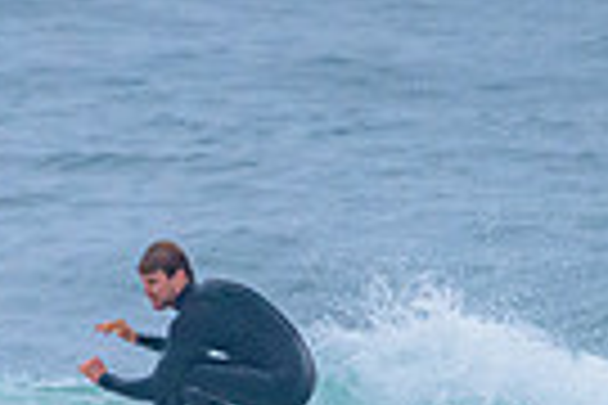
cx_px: 126
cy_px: 491
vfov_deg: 0.5
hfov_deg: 0.8
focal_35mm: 2624
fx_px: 44313
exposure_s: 1/2000
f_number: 5.6
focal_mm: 500
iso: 2000
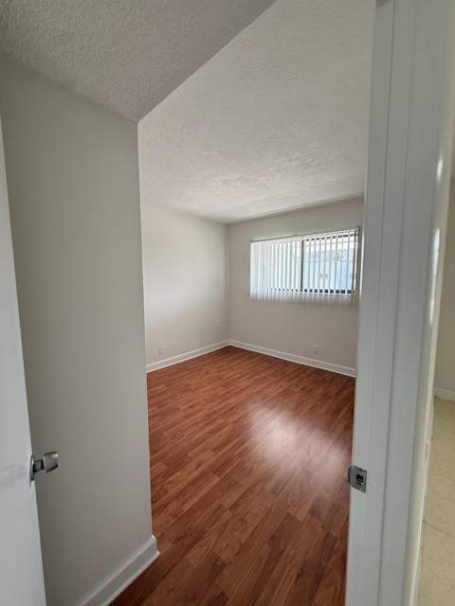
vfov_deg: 102.1
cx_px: 228
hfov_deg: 85.7
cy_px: 303
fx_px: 245
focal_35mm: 14
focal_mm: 2.22
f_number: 2.2
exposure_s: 1/120
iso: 80
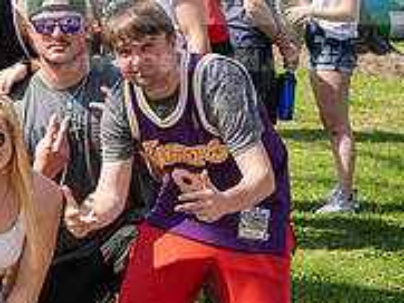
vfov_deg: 6.9
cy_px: 108
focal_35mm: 216
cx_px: -45
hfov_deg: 9.1
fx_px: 2523
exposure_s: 1/400
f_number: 8
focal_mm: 70
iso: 500
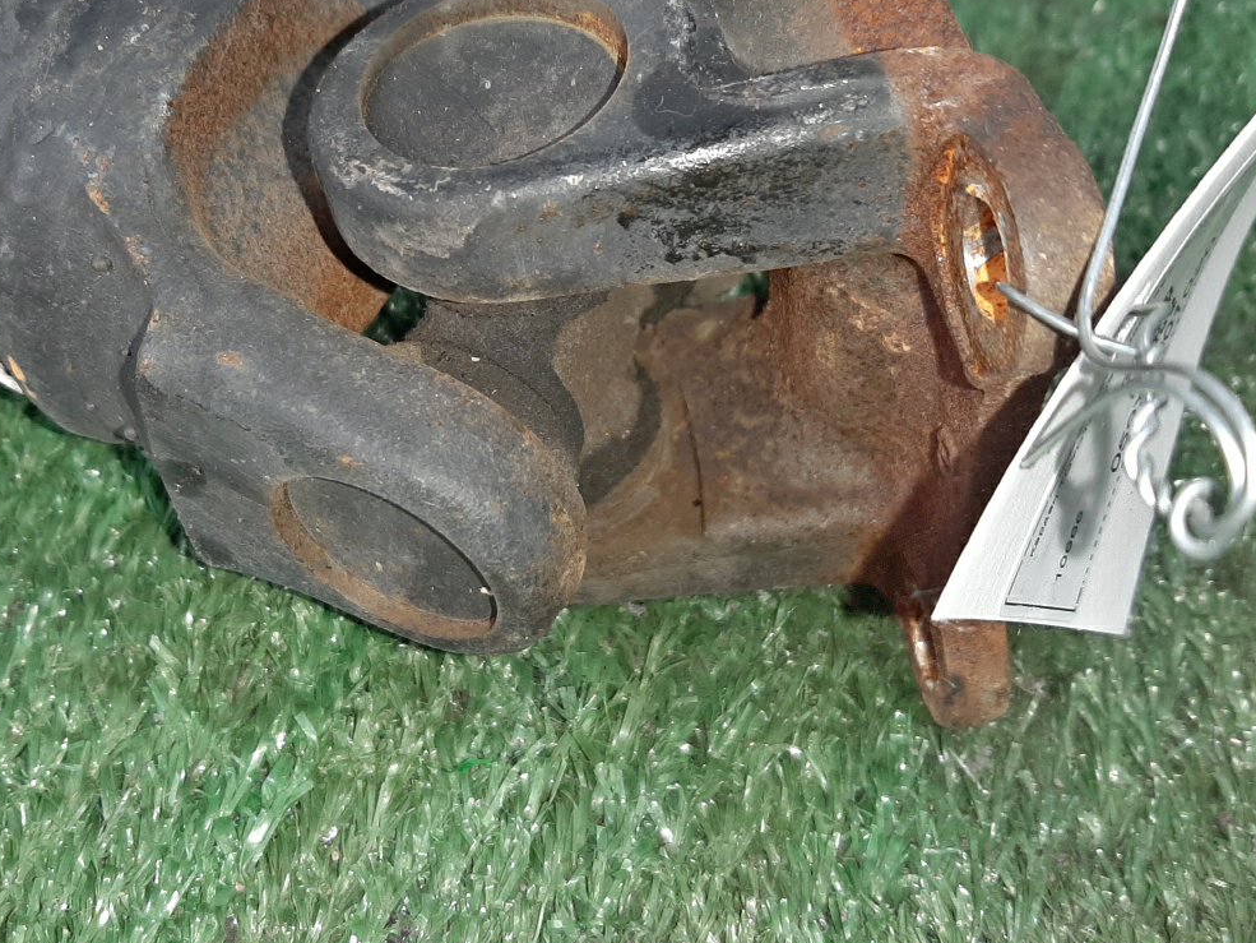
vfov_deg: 37.7
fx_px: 1379
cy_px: 457
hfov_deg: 48.9
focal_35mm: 38
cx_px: 552
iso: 124
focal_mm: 3.93
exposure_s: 1/50
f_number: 1.7
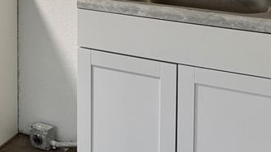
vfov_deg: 13.6
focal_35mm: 82
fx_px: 589
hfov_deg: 24.4
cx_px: -15
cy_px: -97
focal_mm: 6.76
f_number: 1.78
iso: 200
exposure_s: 1/120
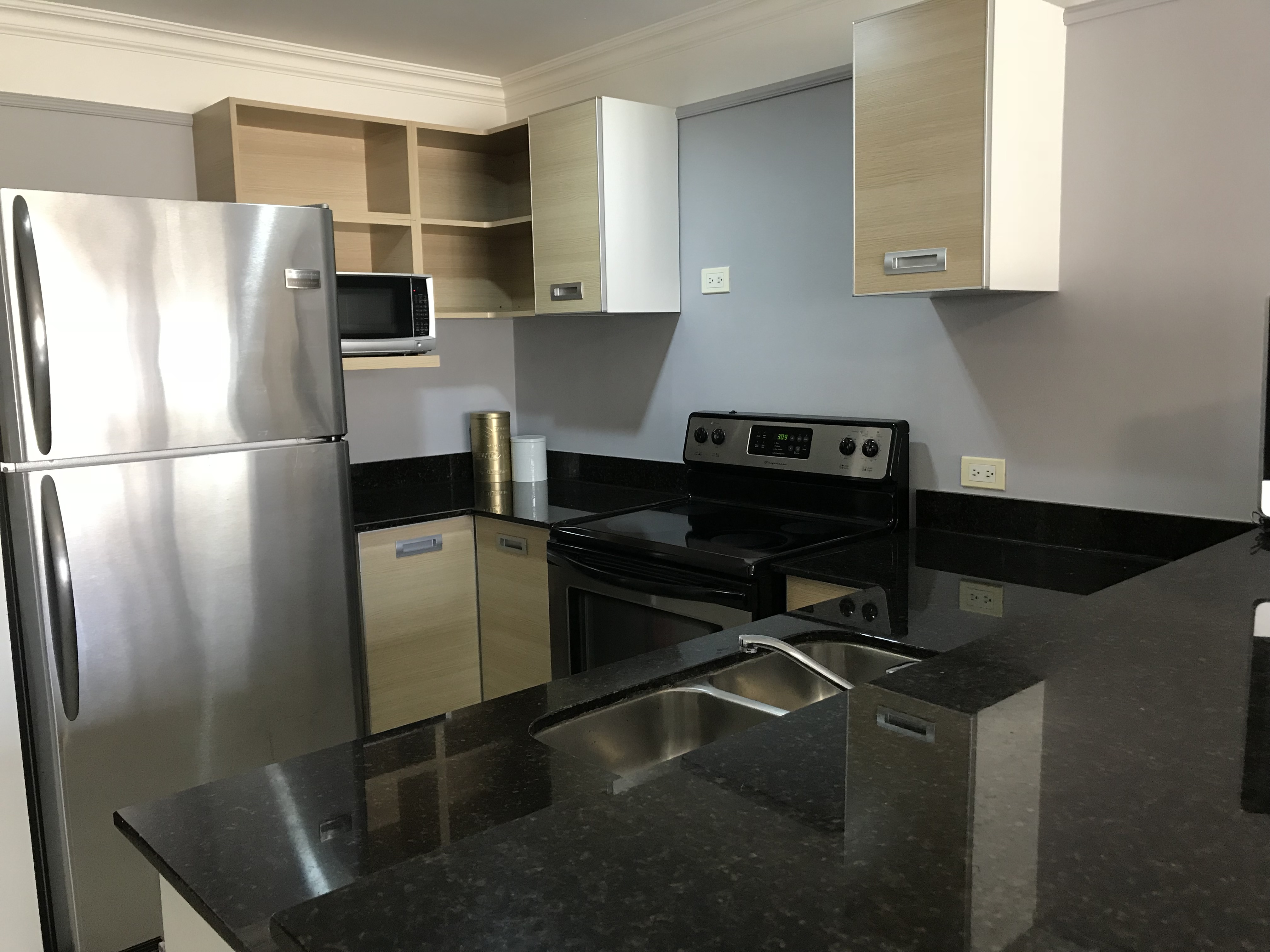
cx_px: 635
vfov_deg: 49.7
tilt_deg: -6.1
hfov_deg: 63.4
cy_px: 476
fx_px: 1027
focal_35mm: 28
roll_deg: +0.4
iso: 50
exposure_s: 1/15
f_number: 1.8
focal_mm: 3.99
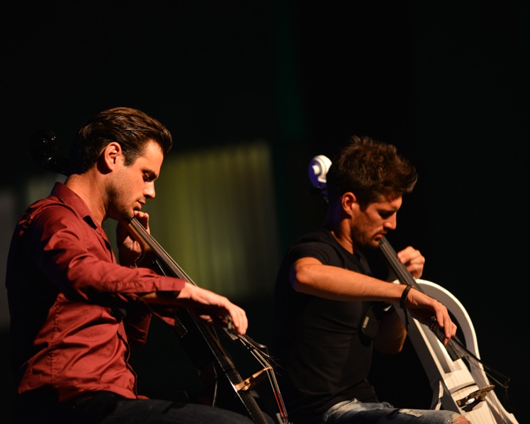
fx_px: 3544
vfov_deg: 6.8
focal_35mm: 226
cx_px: 215
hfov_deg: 8.6
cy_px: 212
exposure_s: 1/80
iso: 1250
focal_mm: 200
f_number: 3.5
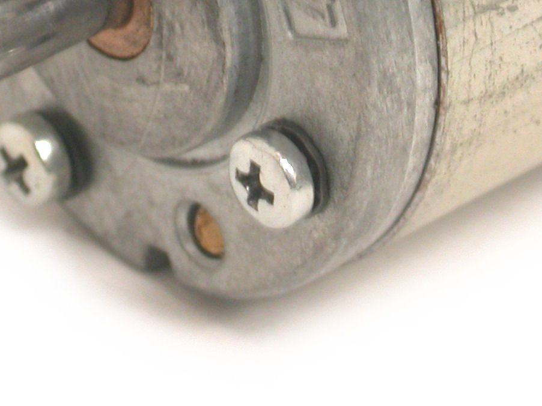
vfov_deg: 3.8
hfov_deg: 5.1
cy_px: -36
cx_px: 274
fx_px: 6073
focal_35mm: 388
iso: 100
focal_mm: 32
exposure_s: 1/12.3
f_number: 5.1
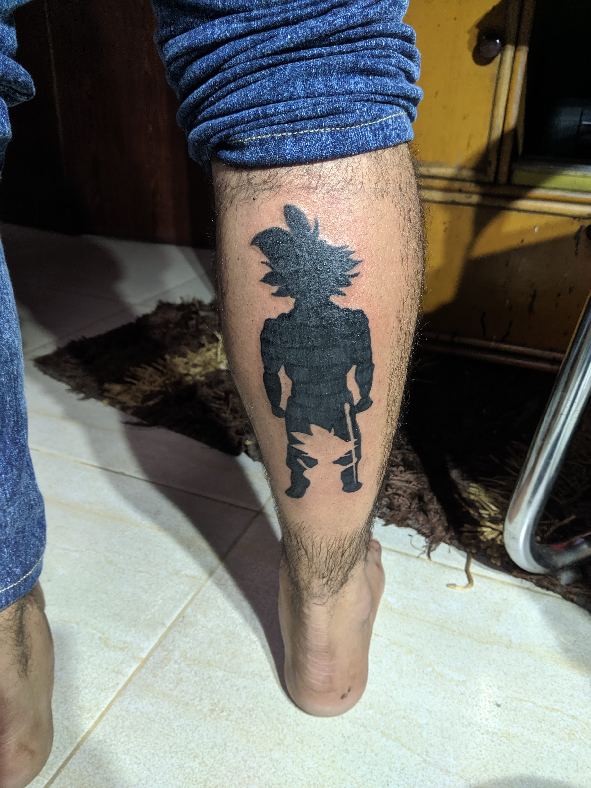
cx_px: 296
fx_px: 592
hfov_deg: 53.1
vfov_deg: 67.3
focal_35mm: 26
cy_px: 394
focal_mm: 4.28
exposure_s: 1/25
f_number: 1.75
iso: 206
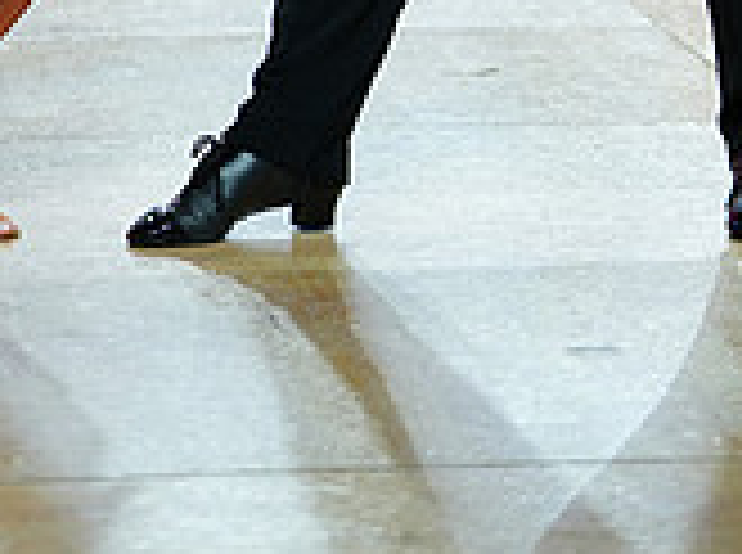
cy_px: -586
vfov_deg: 5.3
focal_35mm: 271
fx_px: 5796
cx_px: 259
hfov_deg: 7.3
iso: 500
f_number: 2.8
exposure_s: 1/400
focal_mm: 80
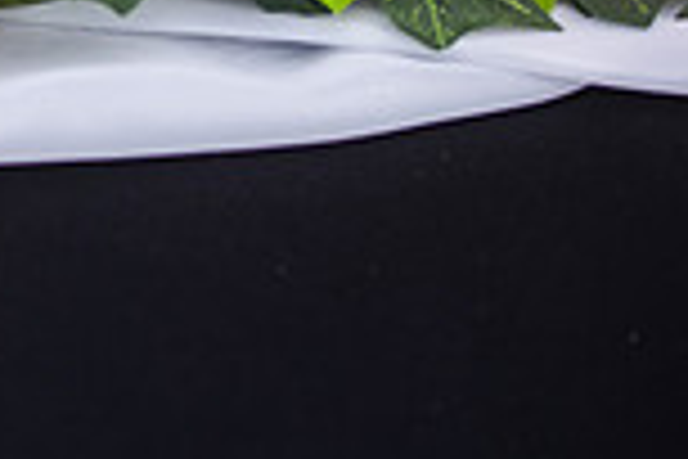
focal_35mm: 265
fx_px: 5064
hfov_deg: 7.6
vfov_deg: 5.1
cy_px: -389
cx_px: -418
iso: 160
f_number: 3.5
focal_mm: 70
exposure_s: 1/640
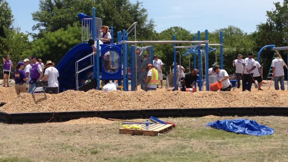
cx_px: 165
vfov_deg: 16.3
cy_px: 65
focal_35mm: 74
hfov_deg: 28.6
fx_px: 565
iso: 50
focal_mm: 4.28
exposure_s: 1/2304
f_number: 2.4
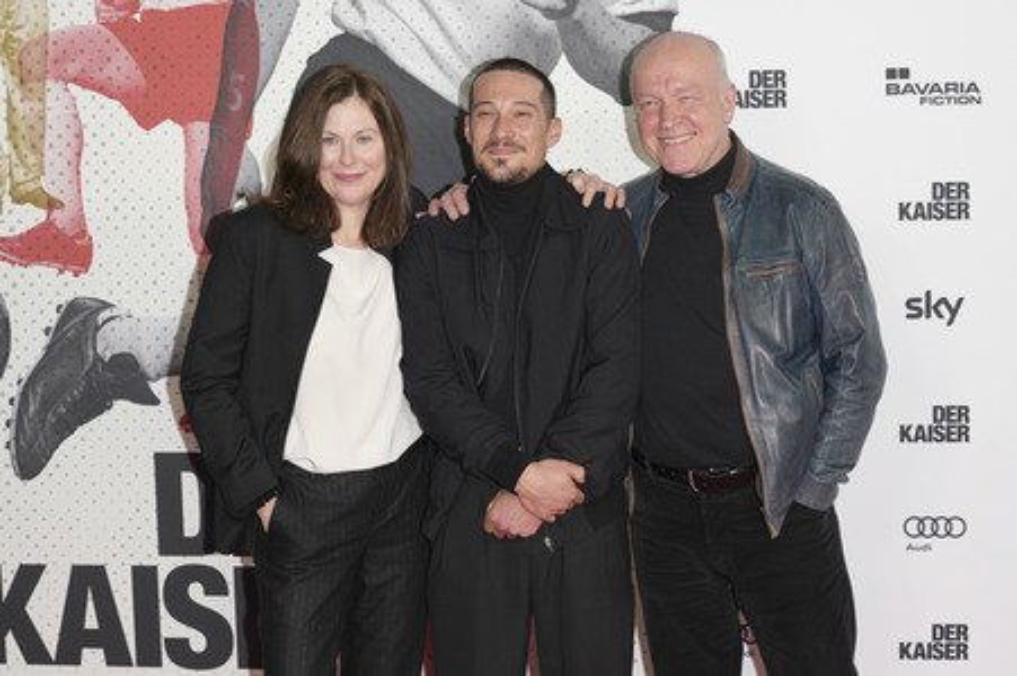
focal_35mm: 70
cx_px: 508
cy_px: 338
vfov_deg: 19.4
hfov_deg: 28.9
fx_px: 1976
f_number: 9
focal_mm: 70
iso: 1600
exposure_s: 1/250
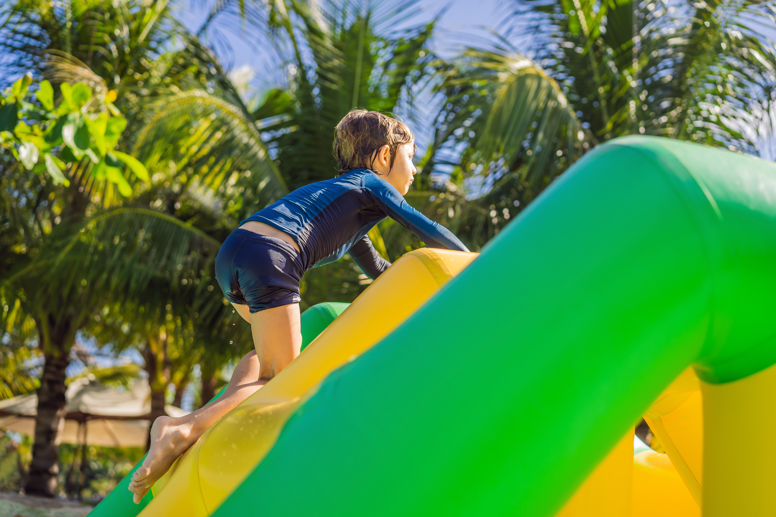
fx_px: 1185
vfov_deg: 24.6
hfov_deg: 36.2
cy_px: 258
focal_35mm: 55
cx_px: 388
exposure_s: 1/1000
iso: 160
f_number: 2.8
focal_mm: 55
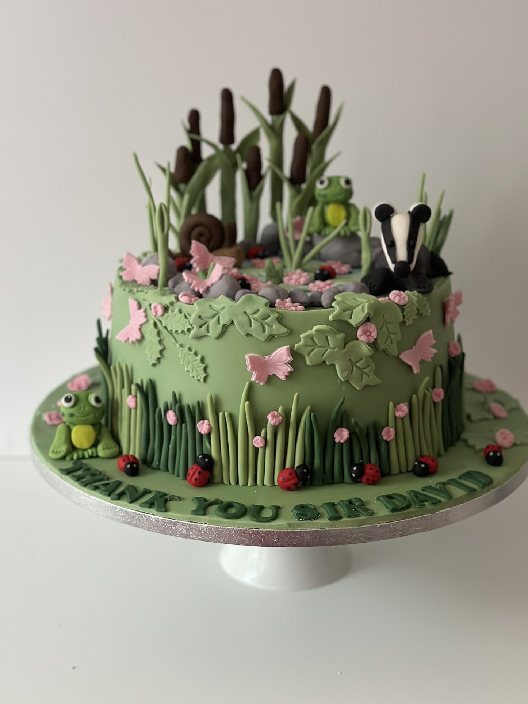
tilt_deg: -17.8
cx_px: 278
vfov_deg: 37.5
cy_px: 359
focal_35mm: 51
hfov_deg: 28.6
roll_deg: -0.1
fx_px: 1037
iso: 500
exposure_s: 1/40
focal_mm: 6.86
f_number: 1.78
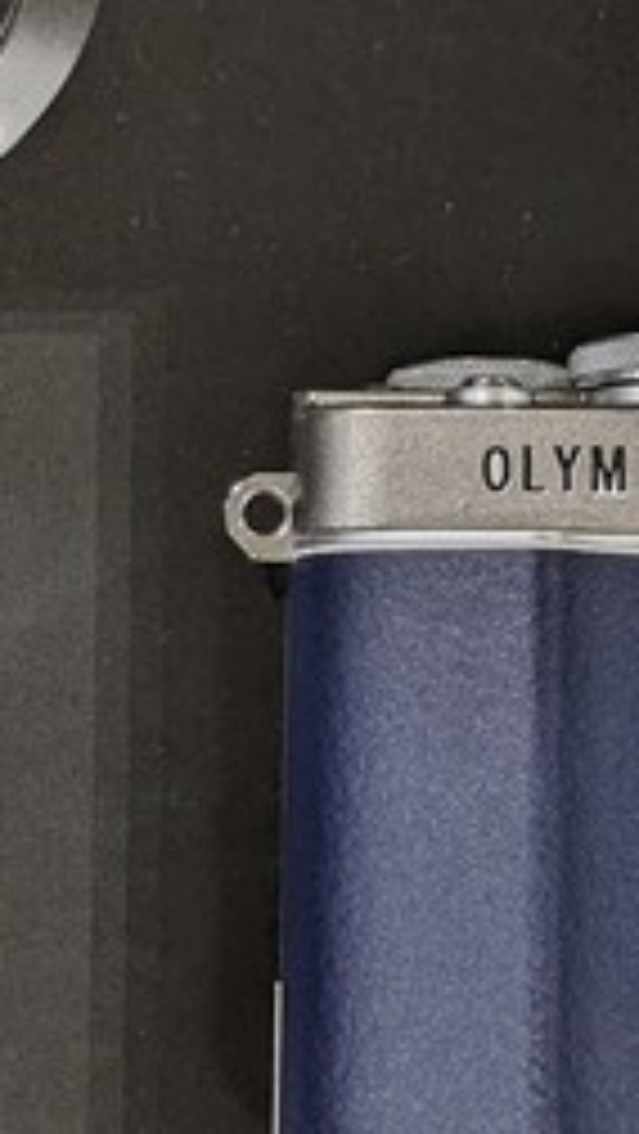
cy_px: 518
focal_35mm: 84
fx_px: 2527
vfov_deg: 25.3
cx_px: 382
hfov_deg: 14.4
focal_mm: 4.38
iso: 60
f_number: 1.73
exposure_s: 1/40.7
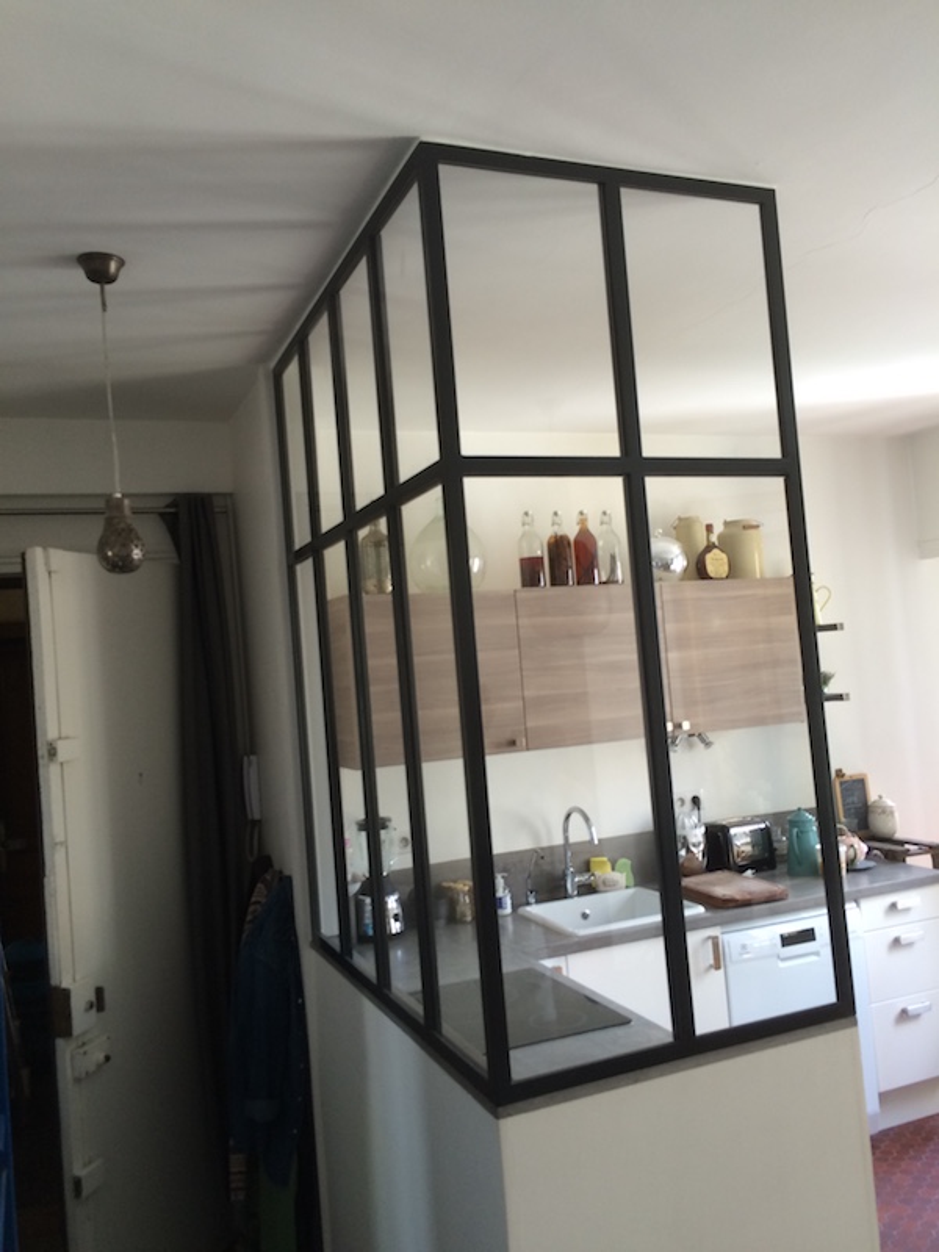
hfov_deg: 48.2
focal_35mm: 29
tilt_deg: -1.2
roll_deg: +5.4
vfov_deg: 61.7
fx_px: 1049
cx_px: 470
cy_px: 626
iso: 40
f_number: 2.2
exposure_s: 1/40
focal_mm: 4.15
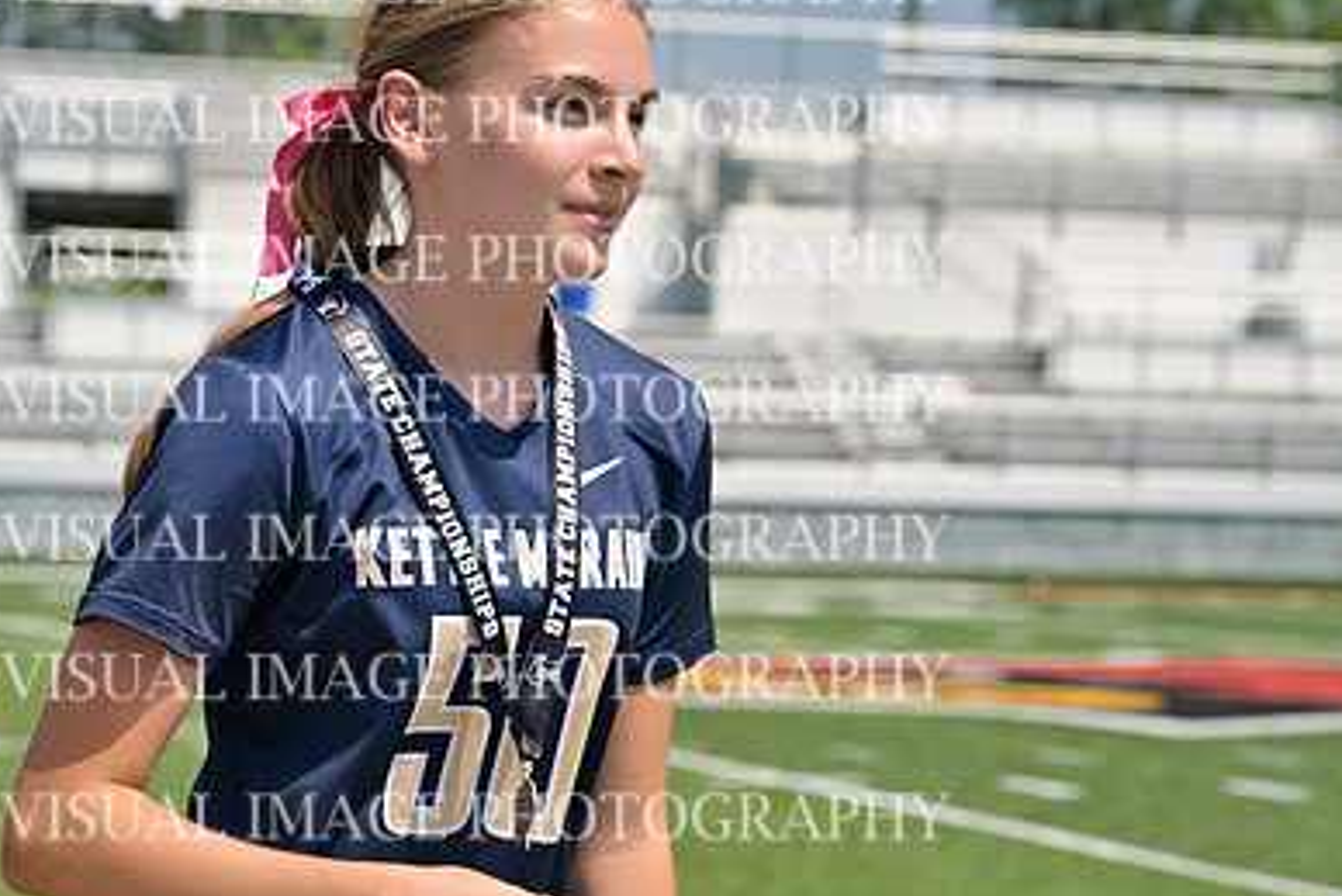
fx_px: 5071
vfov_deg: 10.1
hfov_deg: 15.0
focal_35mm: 136
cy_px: 607
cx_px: 450
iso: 125
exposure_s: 1/640
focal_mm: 91
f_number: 6.3
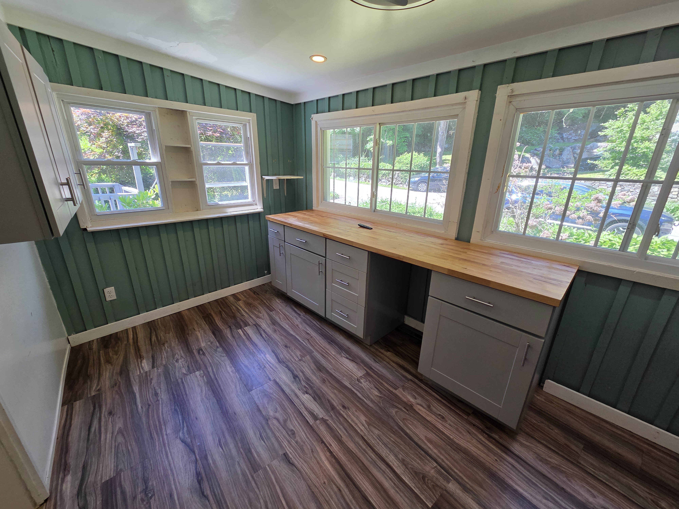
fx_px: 255
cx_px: 340
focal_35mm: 13
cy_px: 254
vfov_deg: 89.9
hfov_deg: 106.2
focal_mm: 2.2
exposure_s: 1/120
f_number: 2.2
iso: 125
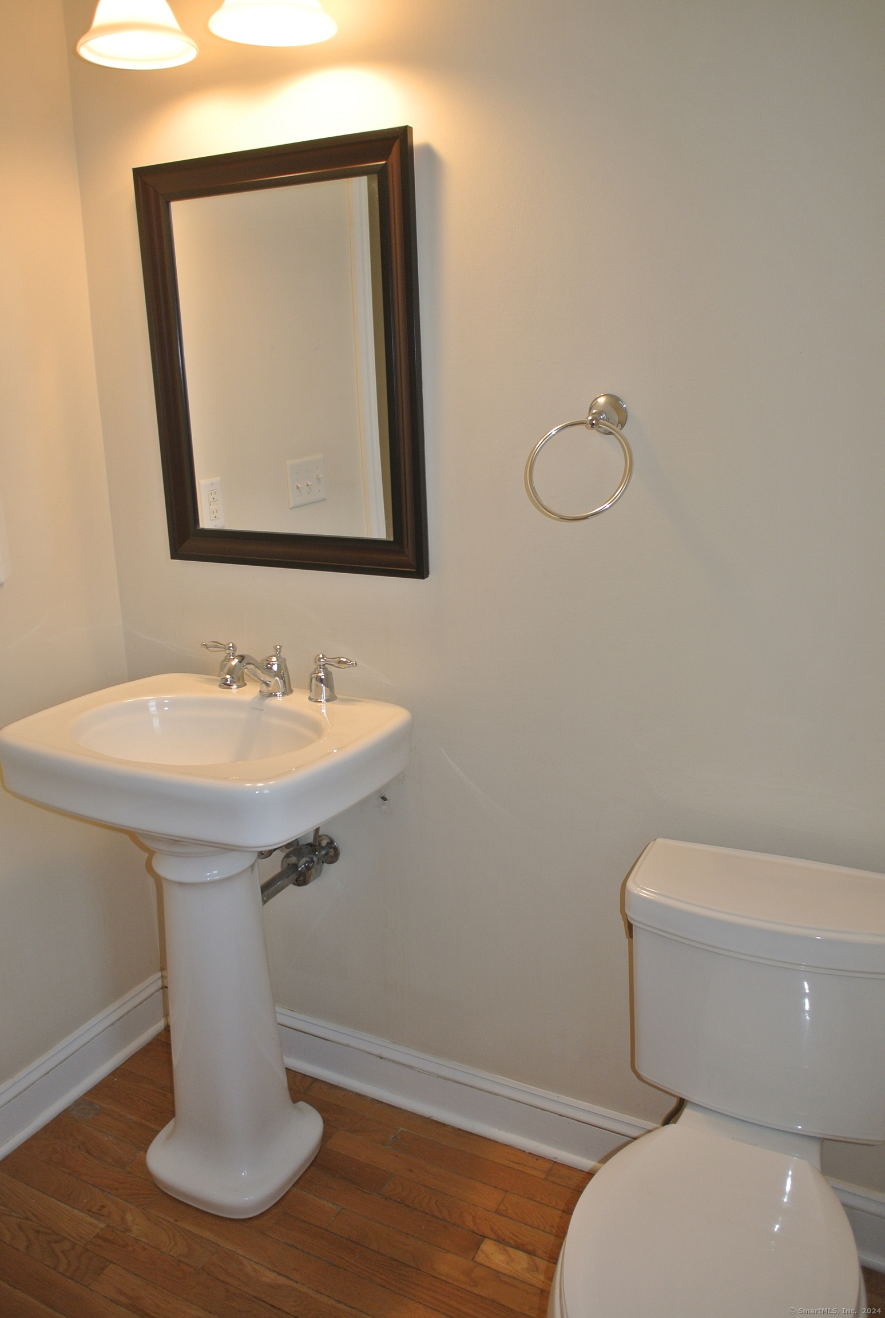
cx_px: 442
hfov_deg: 48.1
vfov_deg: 67.3
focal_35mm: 27
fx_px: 991
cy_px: 659
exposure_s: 1/60
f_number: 2.8
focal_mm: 10
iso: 125
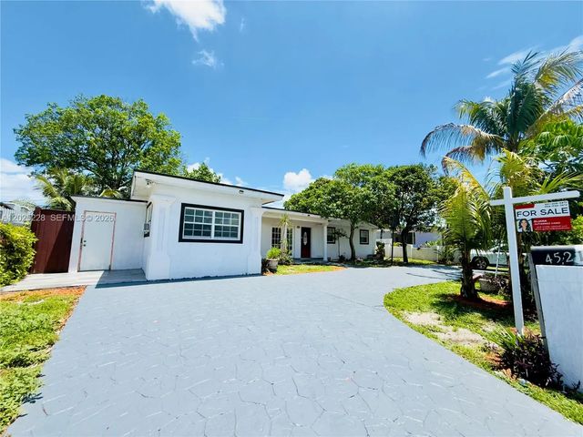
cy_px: 218
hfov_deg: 102.1
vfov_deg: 85.7
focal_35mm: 14
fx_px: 236
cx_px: 292
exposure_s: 1/1613
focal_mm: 2.22
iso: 50
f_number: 2.2
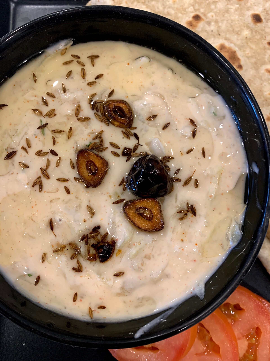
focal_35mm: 26
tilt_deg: -83.1
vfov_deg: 67.3
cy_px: 180
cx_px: 135
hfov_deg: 53.1
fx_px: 270
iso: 160
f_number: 1.8
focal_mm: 4.25
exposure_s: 1/60
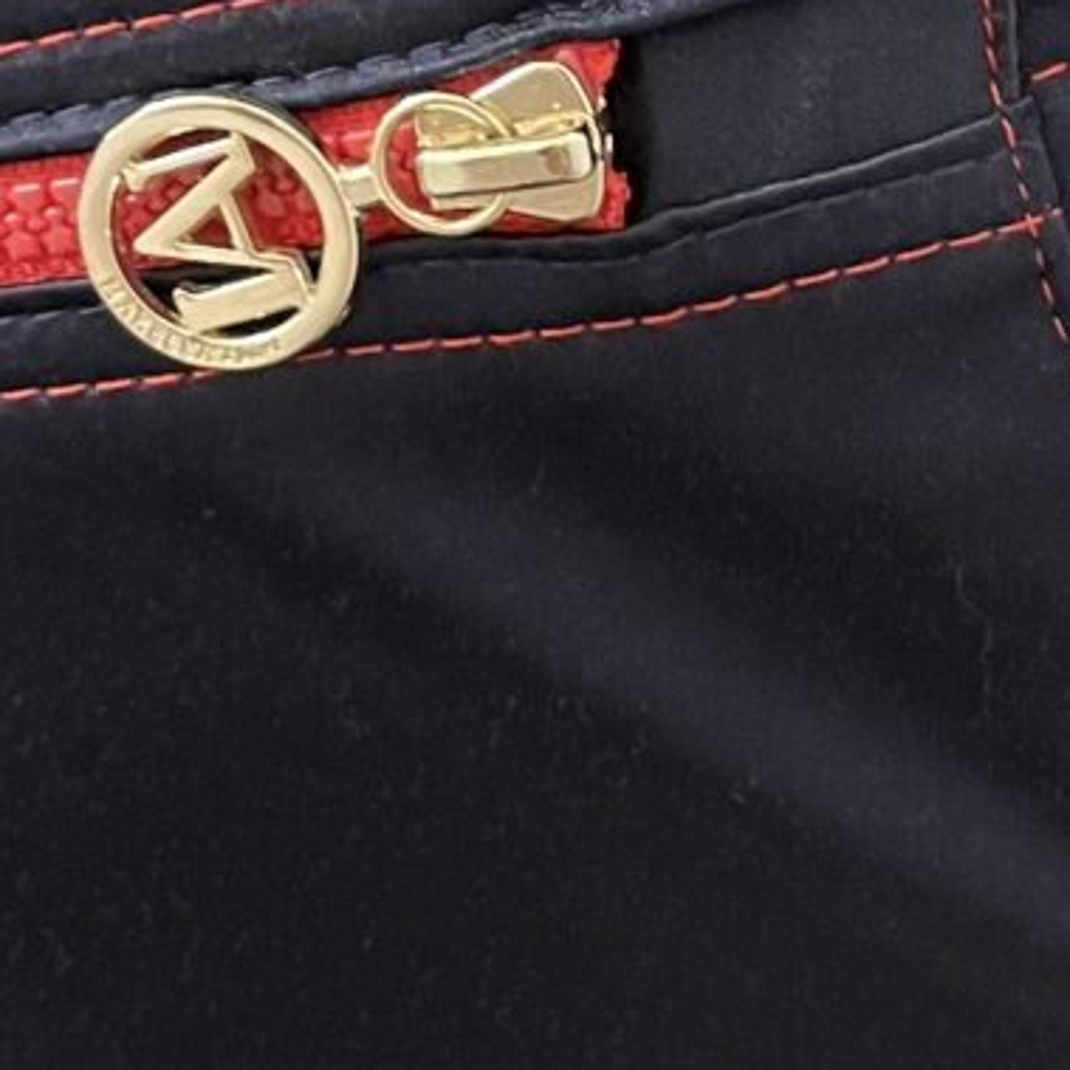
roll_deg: +1.7
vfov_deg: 15.4
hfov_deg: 15.5
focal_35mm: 112
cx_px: 853
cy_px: 85
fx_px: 3917
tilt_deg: -31.6
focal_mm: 5.1
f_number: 1.6
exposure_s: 1/25
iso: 640
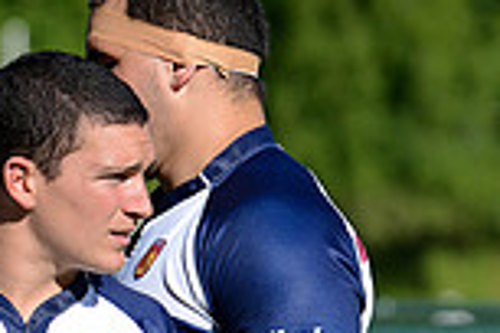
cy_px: 547
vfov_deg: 1.8
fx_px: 10499
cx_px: 88
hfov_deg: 2.7
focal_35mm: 756
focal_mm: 200
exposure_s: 1/1600
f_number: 5.3
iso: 320
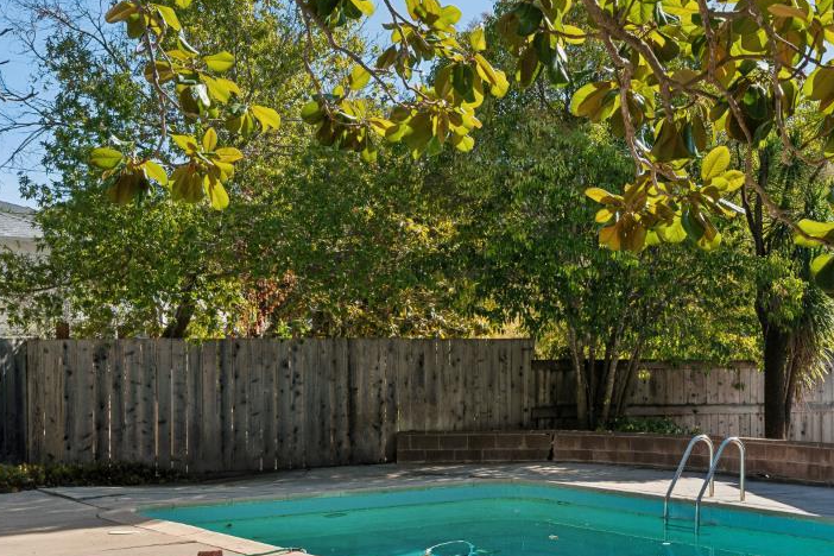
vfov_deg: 21.8
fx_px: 1436
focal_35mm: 62
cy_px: 369
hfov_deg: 30.8
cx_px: 765
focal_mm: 29
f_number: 11
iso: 320
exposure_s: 1/200
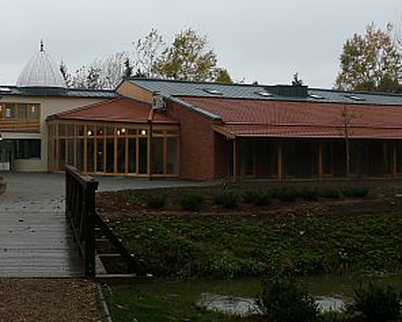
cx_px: 105
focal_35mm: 52
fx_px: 619
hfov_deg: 35.3
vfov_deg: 29.1
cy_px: 130
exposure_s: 1/200
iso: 100
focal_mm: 7.4
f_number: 4
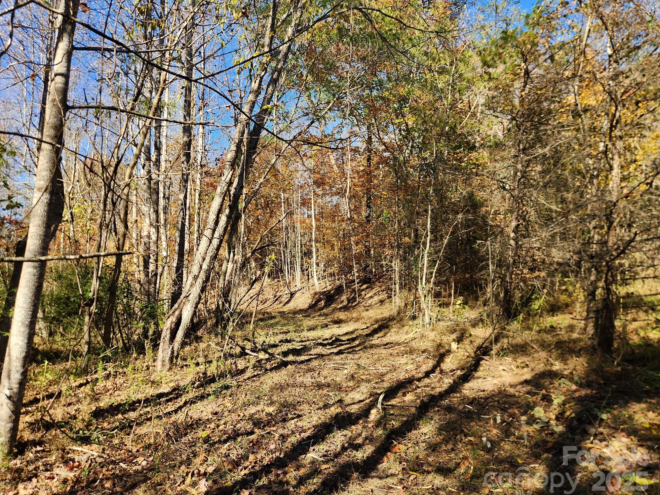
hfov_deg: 71.6
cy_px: 251
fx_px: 458
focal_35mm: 24
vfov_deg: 56.8
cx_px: 329
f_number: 1.8
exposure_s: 1/310
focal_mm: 5.4
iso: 20
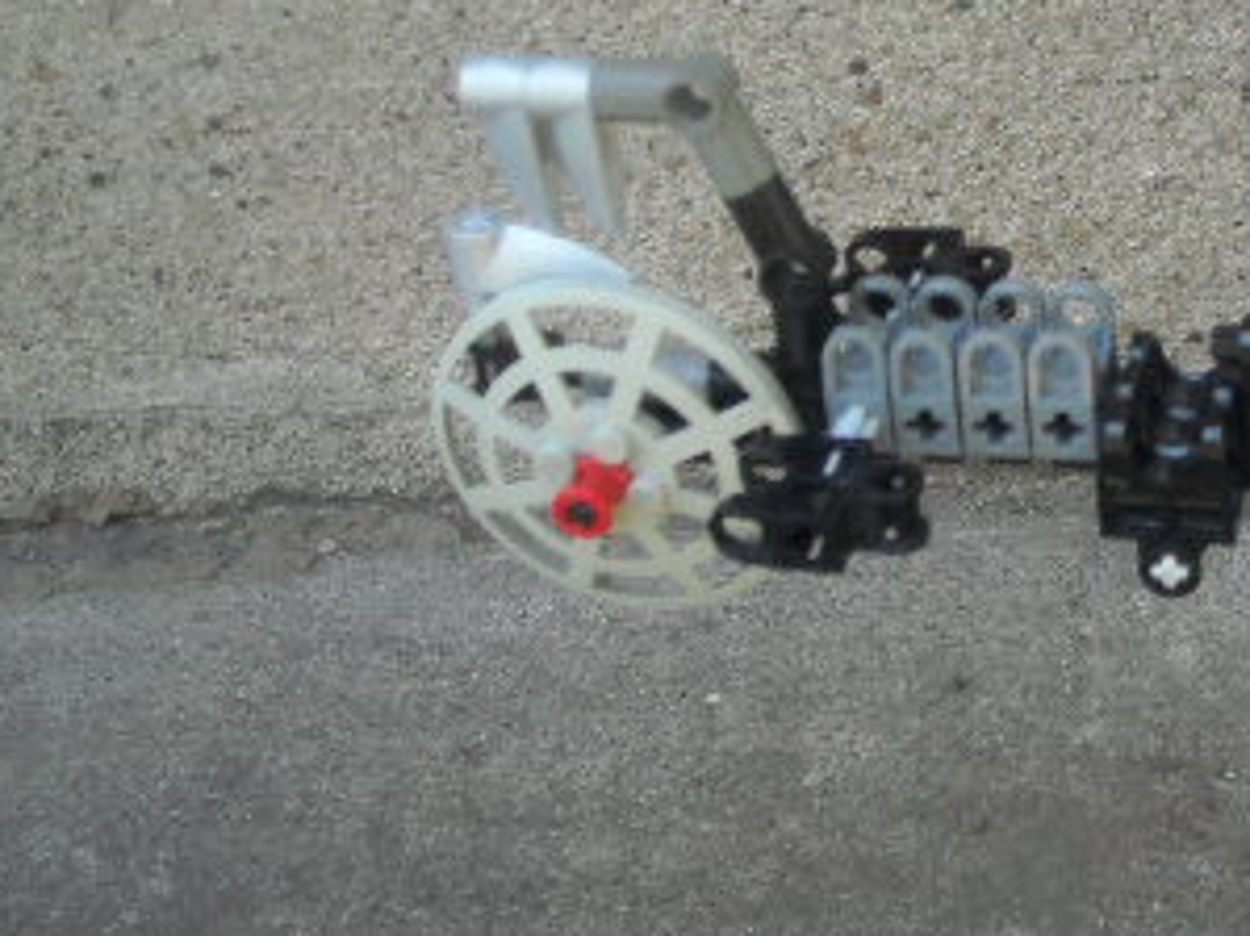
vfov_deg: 19.6
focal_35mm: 75
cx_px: 1154
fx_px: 2707
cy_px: 326
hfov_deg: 25.1
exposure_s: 1/250
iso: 308
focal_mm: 5.7
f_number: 2.8
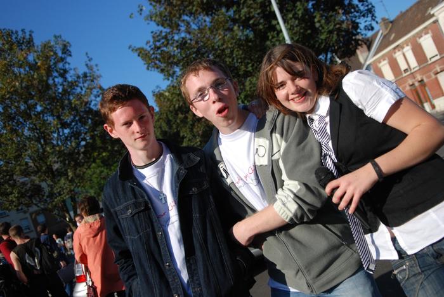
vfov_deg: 40.0
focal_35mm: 33
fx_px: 407
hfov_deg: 57.2
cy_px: 148
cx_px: 222
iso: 200
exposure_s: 1/3200
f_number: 2.8
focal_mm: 22
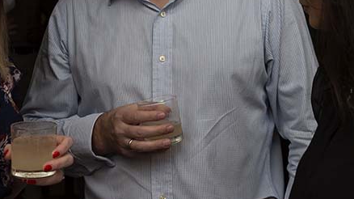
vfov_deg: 15.4
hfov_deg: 27.1
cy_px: 68
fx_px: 732
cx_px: 208
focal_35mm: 78
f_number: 5.6
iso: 800
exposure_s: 1/60
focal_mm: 34
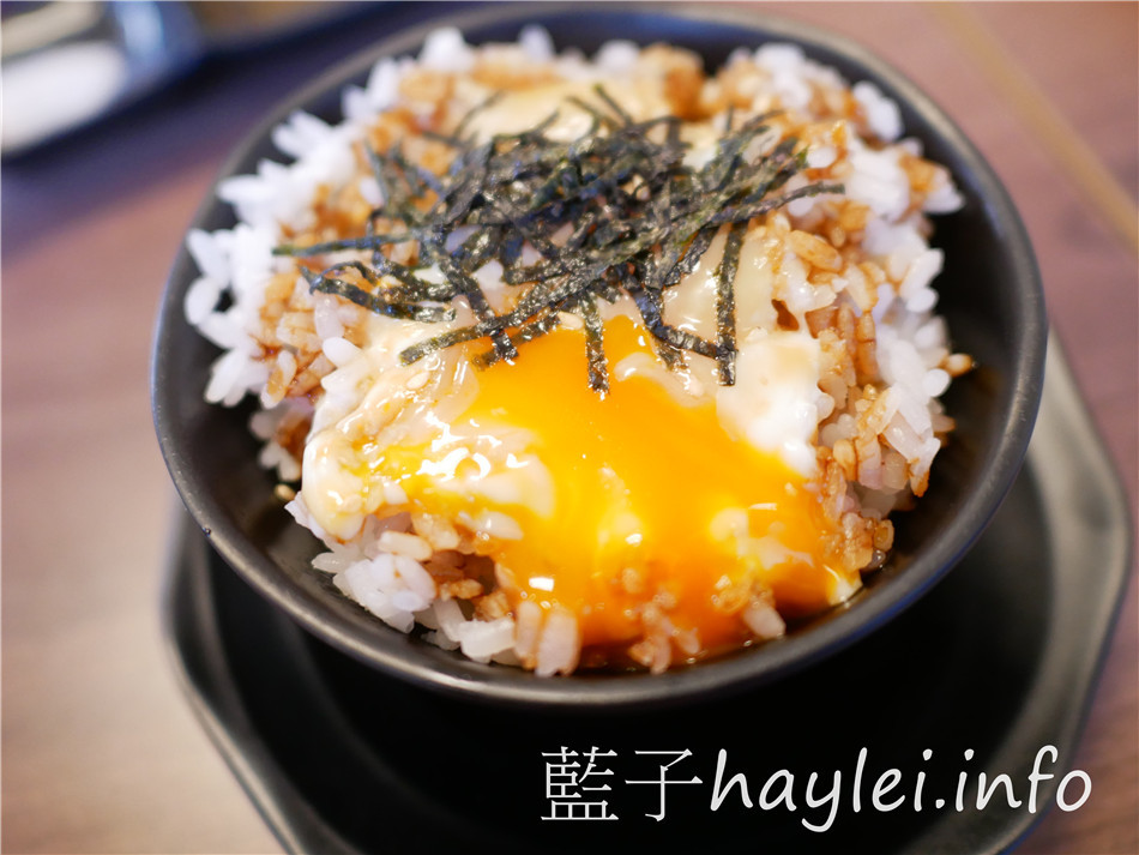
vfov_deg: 46.8
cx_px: 570
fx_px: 987
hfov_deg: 60.0
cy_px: 428
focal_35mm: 30
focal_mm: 15
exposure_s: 1/60
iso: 1000
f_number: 1.7
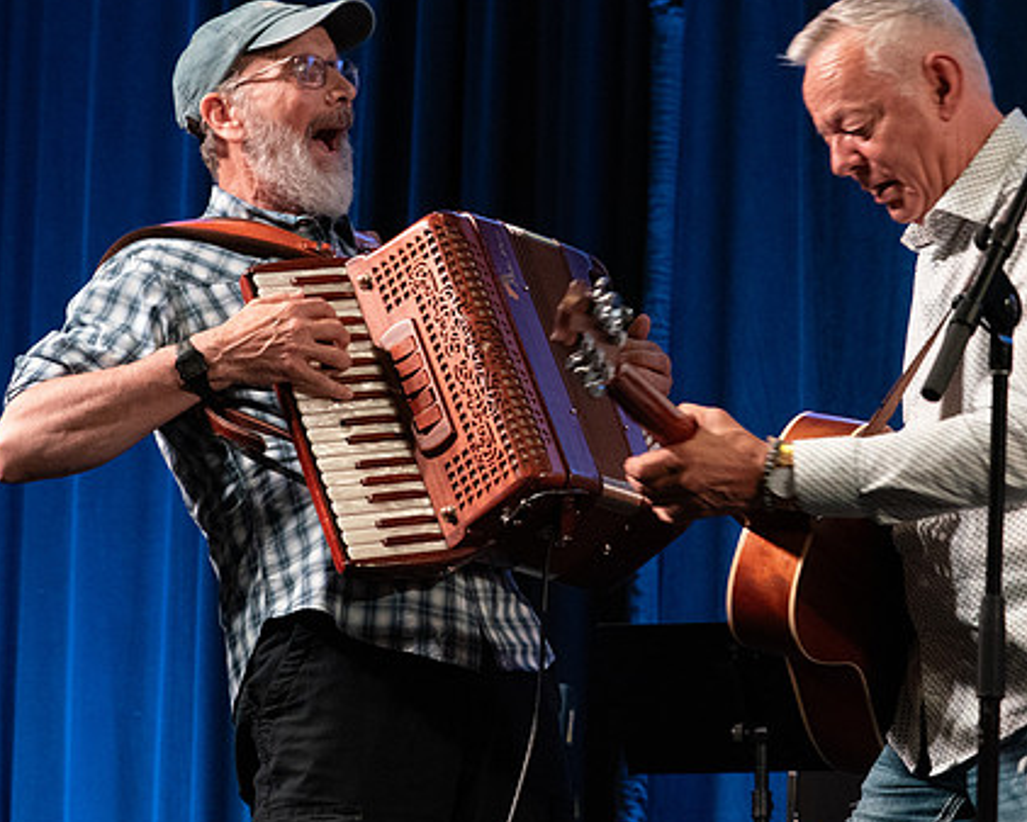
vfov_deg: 9.8
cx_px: 739
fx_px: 4774
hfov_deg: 12.3
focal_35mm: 157
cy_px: 299
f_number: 5.6
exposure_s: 1/200
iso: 6400
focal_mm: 98
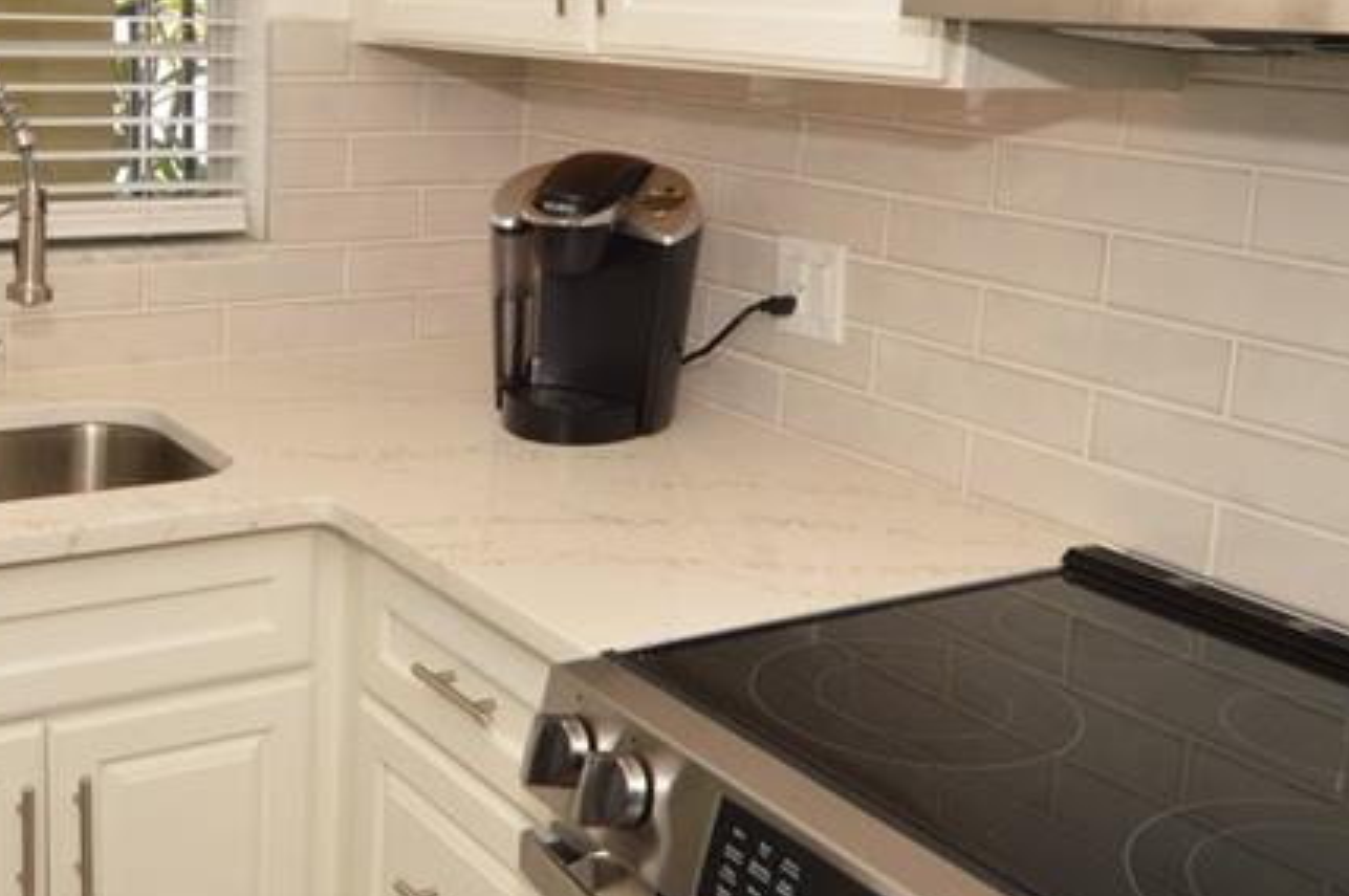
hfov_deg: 44.9
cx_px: 459
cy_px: 327
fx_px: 1609
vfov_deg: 31.0
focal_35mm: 43
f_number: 11
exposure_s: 1/125
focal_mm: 12
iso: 400
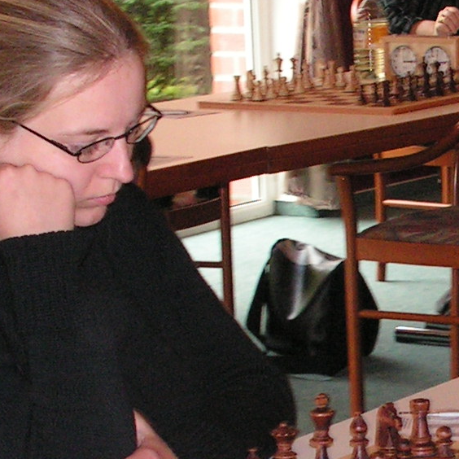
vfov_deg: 10.3
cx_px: 588
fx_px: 2550
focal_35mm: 170
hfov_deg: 10.1
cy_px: 348
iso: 200
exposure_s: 1/60
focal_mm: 8.9
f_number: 3.2
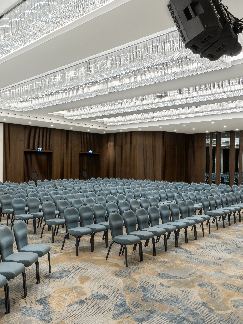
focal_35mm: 30
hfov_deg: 45.7
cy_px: 167
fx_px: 281
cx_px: 71
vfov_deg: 60.0
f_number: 8
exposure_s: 1/5
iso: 400
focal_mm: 19
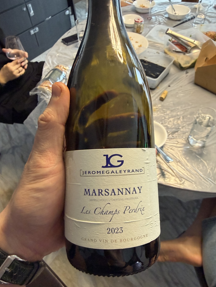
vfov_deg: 69.4
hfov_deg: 54.9
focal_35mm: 25
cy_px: 149
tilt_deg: -50.8
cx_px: 112
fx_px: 208
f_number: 2.2
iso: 400
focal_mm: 2.22
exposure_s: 1/50
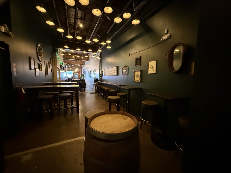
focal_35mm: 14
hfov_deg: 102.1
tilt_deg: -5.0
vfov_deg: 85.7
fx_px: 93
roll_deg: -0.6
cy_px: 86
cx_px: 116
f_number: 2.2
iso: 1600
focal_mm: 2.22
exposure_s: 1/40
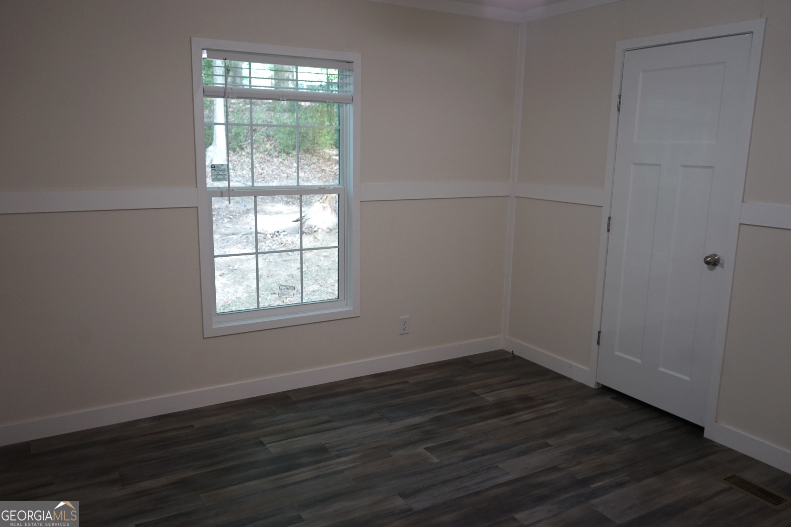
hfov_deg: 65.5
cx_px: 396
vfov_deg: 46.4
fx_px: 615
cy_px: 264
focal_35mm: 28
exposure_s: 1/30
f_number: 3.5
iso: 400
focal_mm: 28
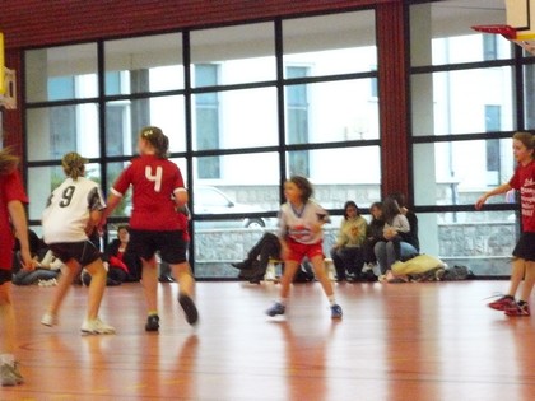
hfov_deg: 12.3
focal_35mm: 161
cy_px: 200
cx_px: 268
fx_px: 2488
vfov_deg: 9.2
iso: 1250
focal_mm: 26.8
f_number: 8
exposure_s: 1/30
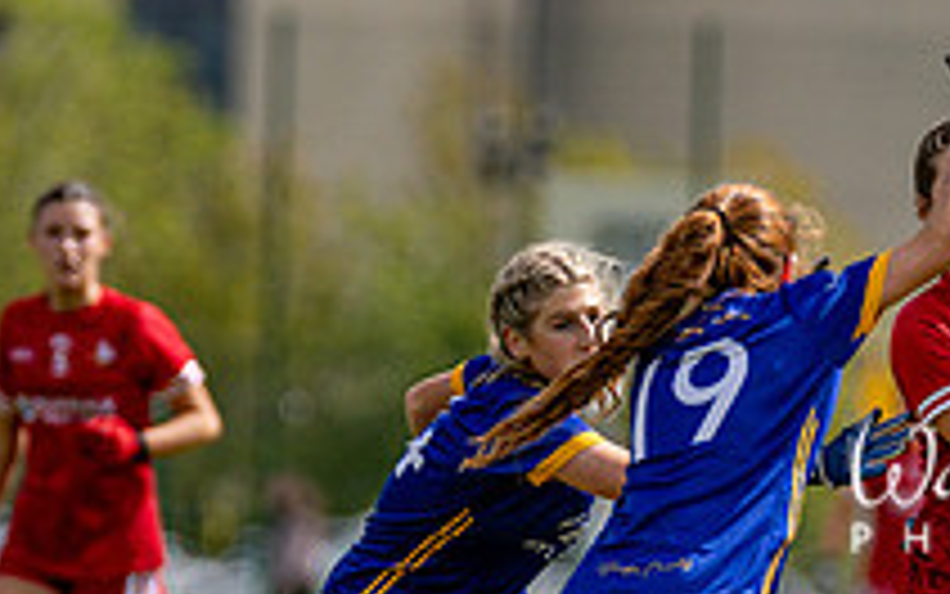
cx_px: 736
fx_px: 22816
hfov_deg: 2.4
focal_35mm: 881
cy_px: 670
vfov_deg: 1.5
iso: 200
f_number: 2.8
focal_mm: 240
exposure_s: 1/6400
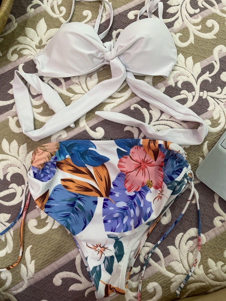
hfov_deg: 53.1
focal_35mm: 26
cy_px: 150
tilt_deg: -76.5
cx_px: 113
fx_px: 226
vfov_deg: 67.3
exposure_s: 1/50
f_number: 1.8
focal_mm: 4.25
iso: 250
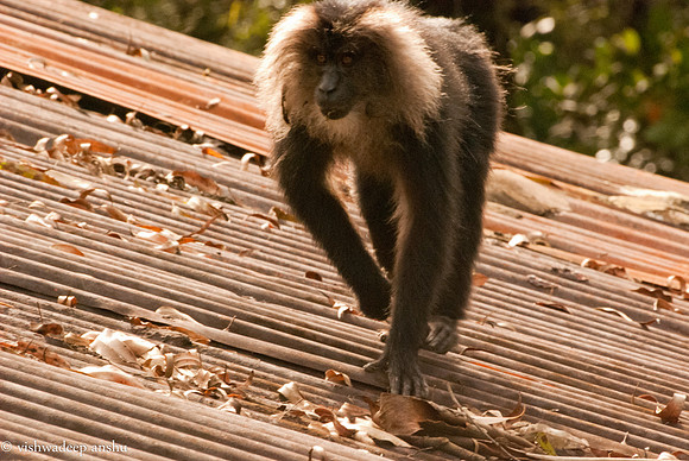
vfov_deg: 3.1
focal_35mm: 450
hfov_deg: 4.6
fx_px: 8621
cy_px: 230
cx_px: 344
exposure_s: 1/100
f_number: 22
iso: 1600
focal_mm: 300
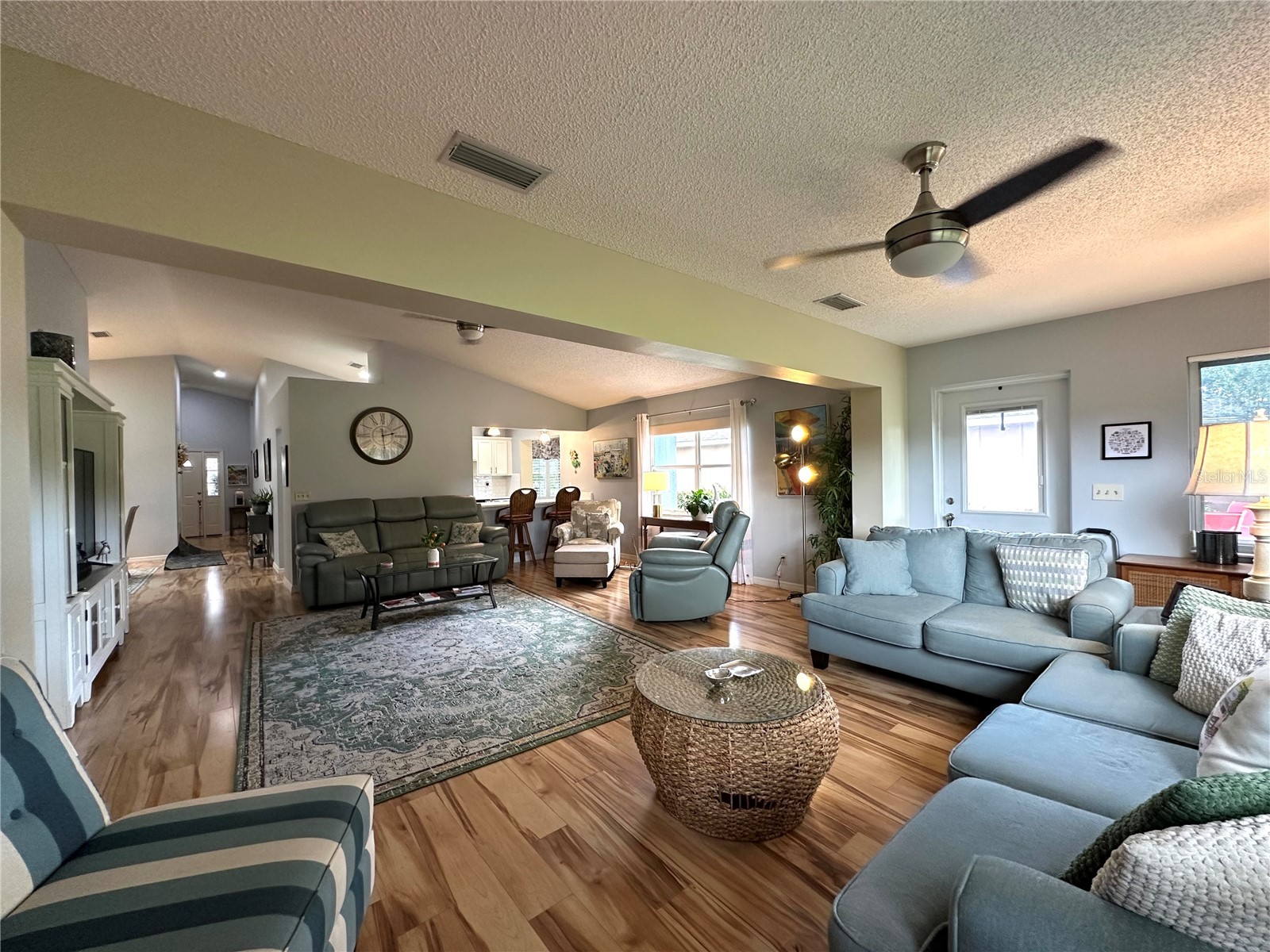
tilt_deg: -0.2
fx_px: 514
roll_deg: +0.8
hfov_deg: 102.1
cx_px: 635
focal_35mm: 14
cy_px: 476
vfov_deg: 85.7
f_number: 2.2
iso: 250
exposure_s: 1/60
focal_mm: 2.22
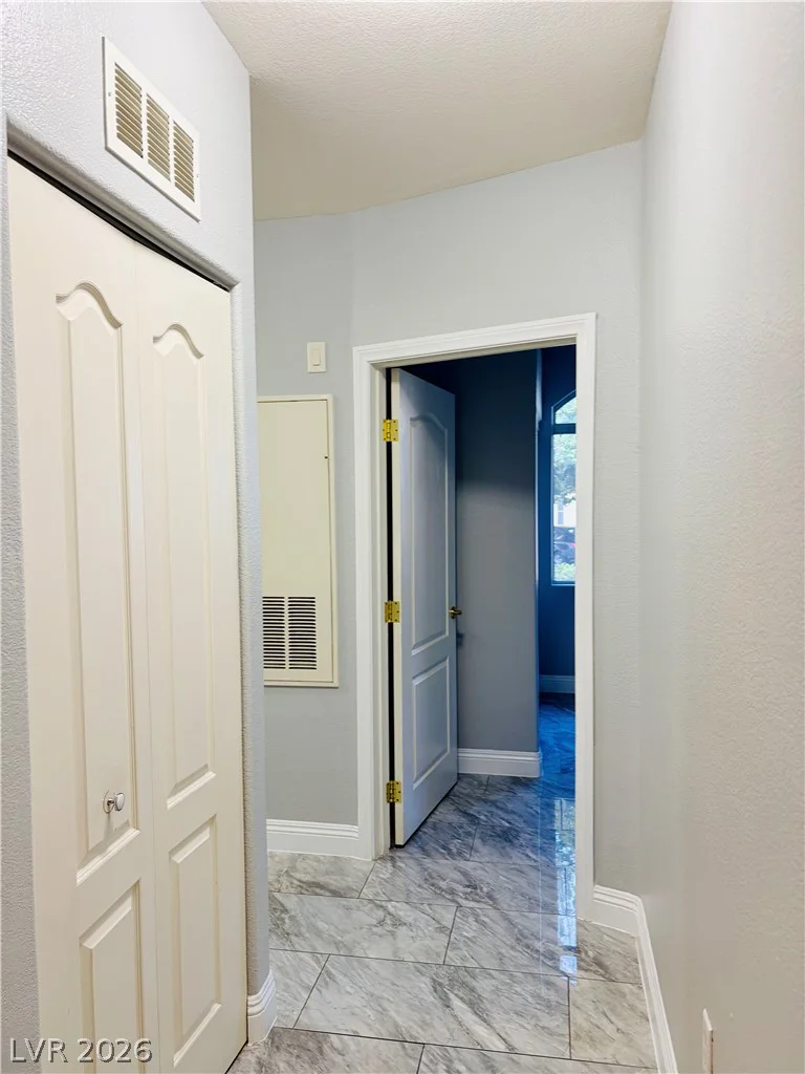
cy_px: 537
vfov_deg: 67.3
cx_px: 402
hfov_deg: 53.1
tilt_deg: -3.3
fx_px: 806
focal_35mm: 26
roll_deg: +1.0
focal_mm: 5.96
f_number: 1.6
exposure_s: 1/60
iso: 80
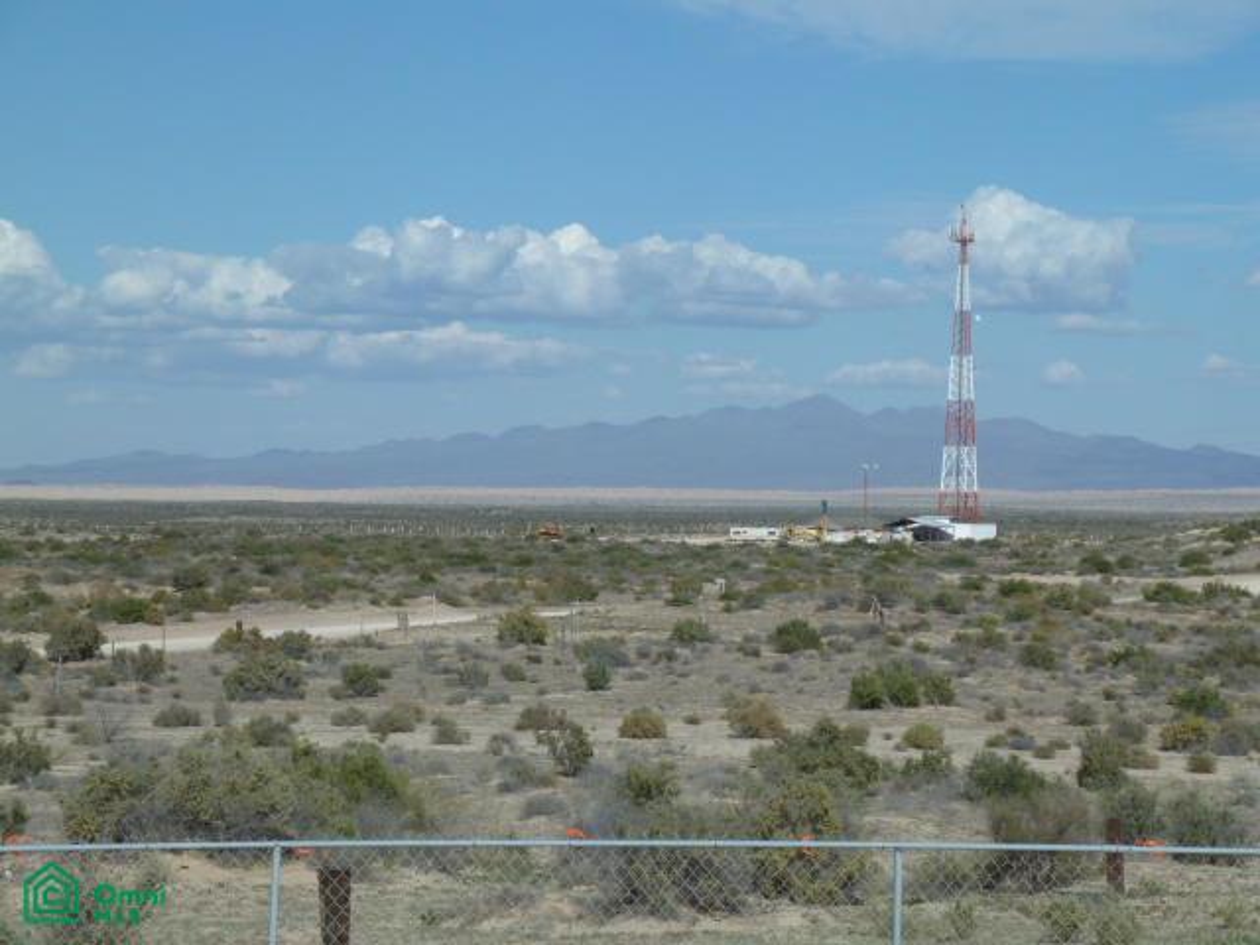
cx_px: 630
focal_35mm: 104
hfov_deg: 18.9
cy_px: 472
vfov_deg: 14.2
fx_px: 3786
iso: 80
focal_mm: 17
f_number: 5.6
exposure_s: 1/800
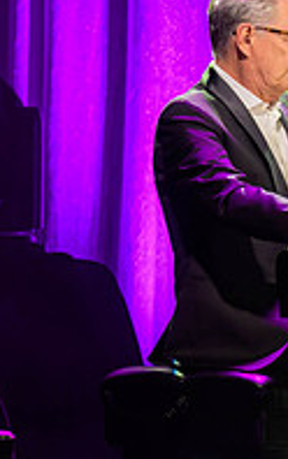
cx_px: 648
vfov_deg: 1.4
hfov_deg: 0.9
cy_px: 154
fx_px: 18421
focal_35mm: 1469
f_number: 5.6
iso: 640
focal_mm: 300
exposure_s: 1/250
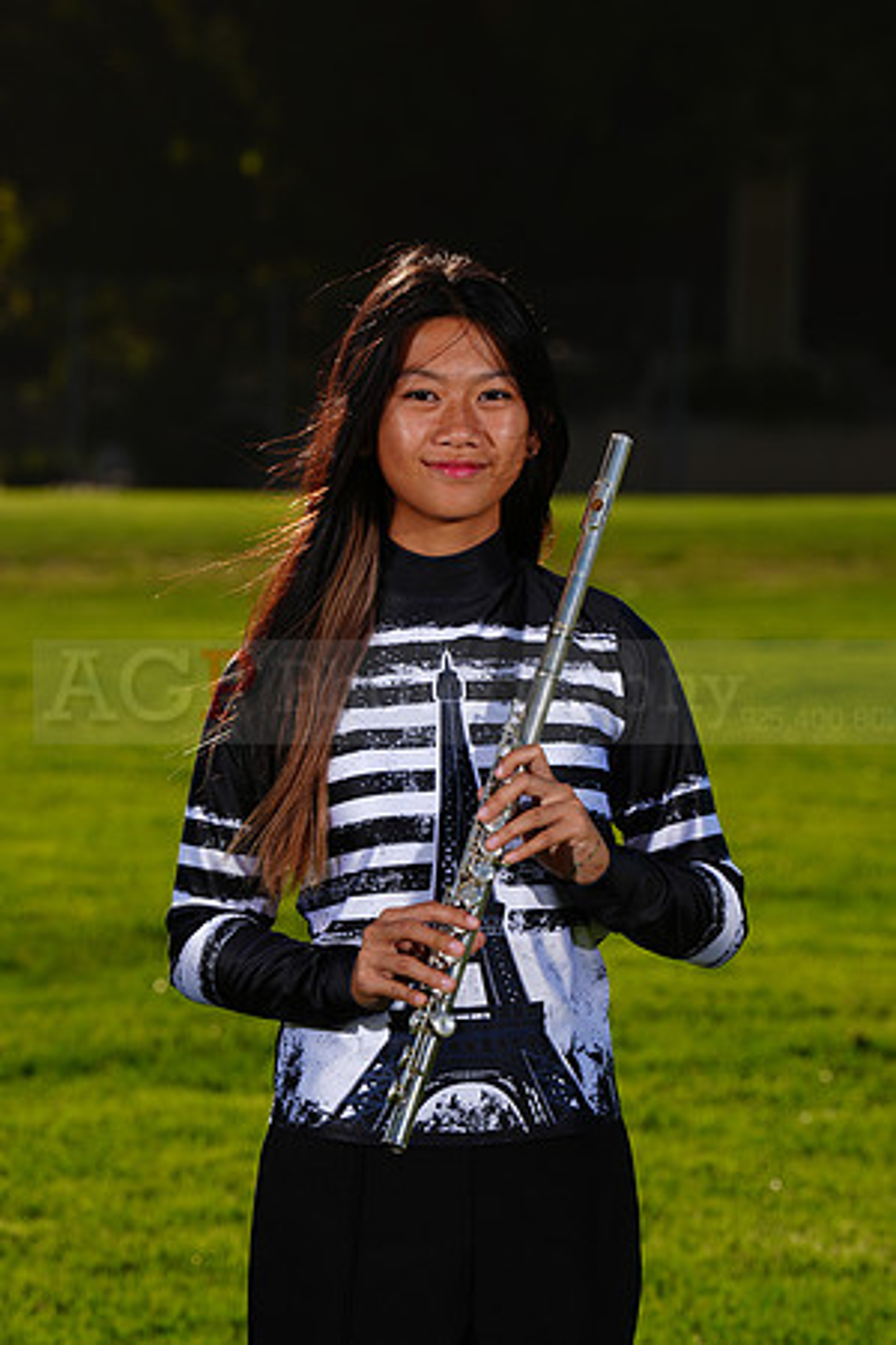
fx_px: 7466
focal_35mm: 200
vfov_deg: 10.3
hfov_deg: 6.9
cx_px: 448
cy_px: 672
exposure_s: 1/320
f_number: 9
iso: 125
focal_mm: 200
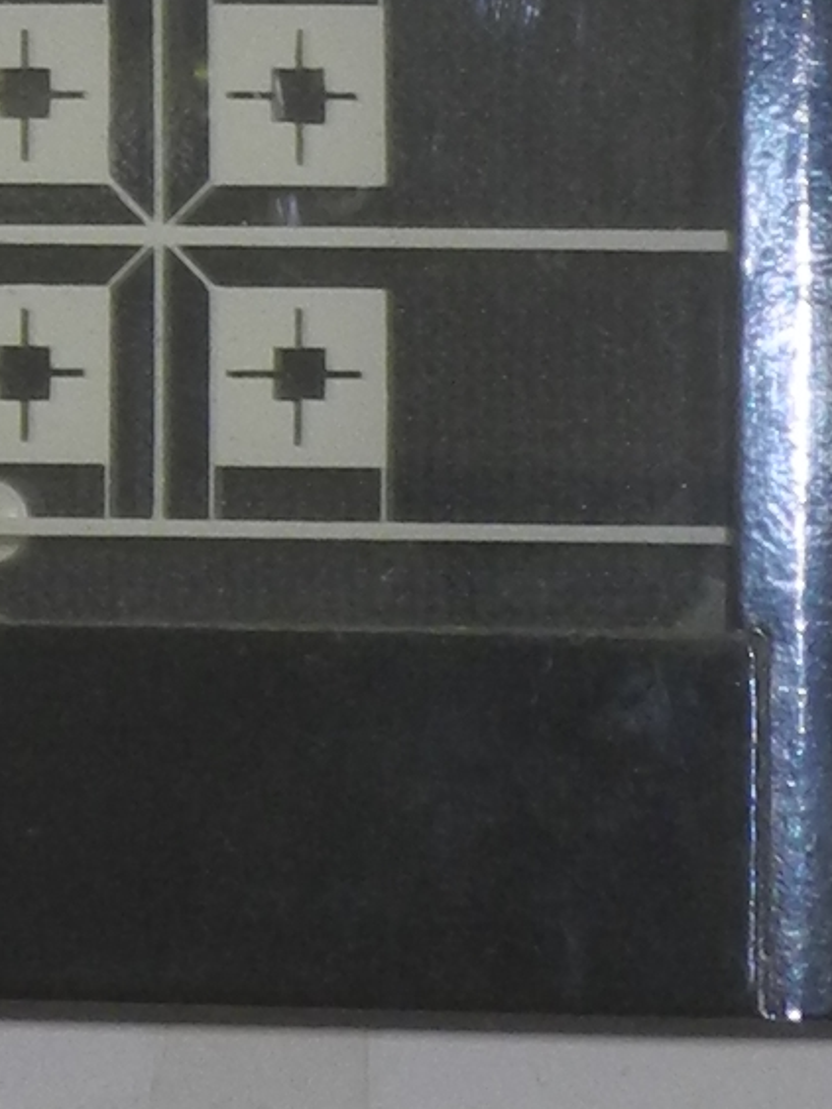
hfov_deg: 3.4
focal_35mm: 440
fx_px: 14101
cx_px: -500
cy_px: -1402
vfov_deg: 4.4
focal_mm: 14.5
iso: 200
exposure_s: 1/30
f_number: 4
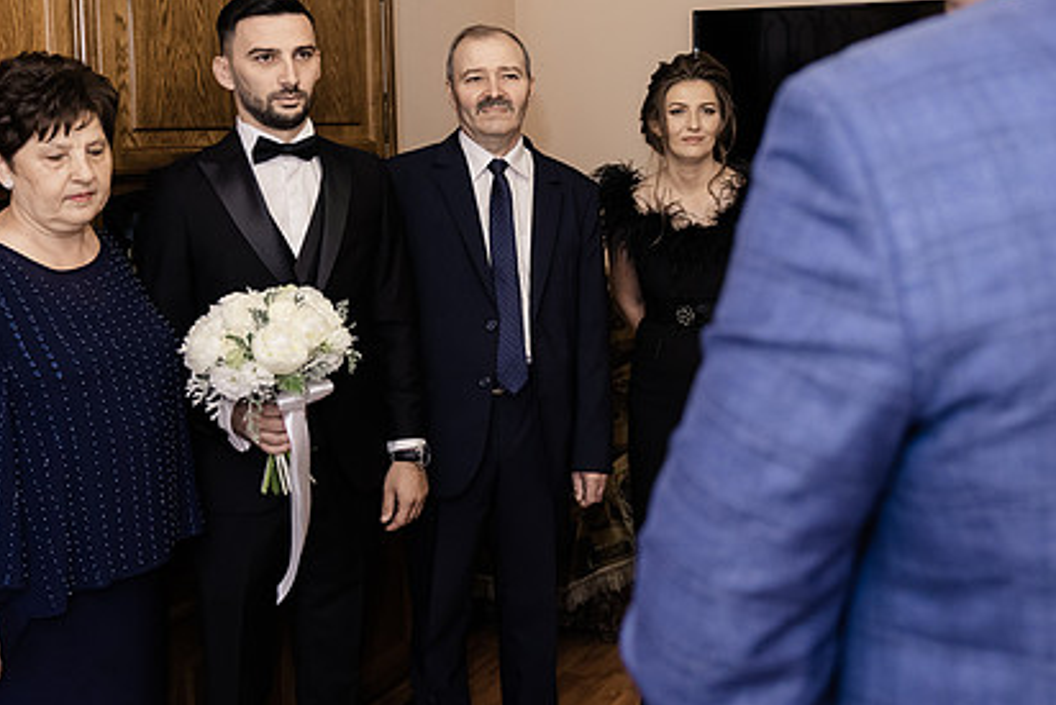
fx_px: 1232
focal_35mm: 42
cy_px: 228
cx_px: 658
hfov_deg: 46.0
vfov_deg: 31.6
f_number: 2.8
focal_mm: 28
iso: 2500
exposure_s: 1/100
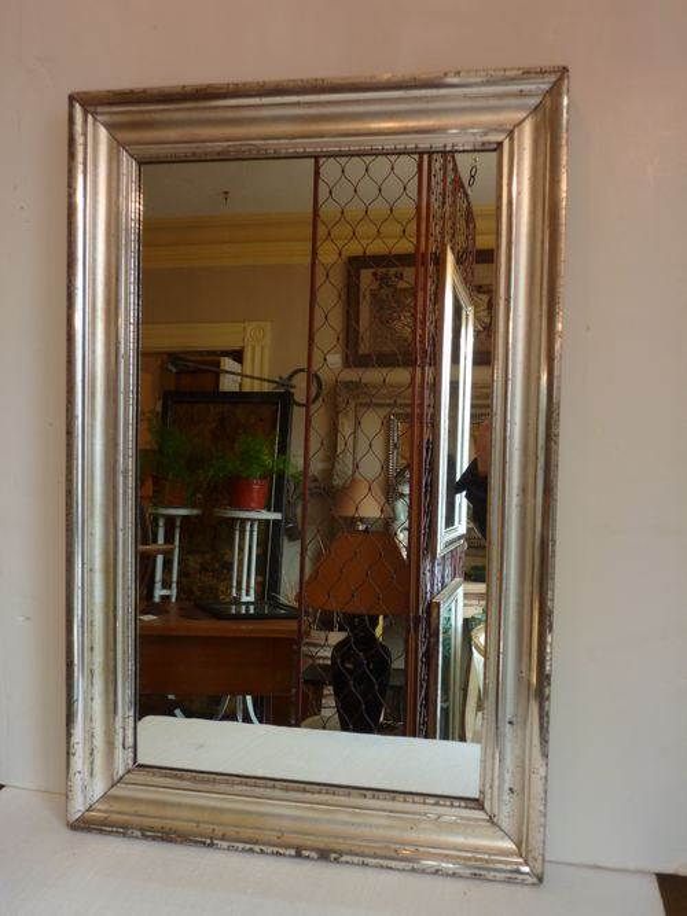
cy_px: 458
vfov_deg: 56.8
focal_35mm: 32
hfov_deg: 44.1
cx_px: 344
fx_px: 847
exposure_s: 1/8
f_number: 3.5
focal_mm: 5.3
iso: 80
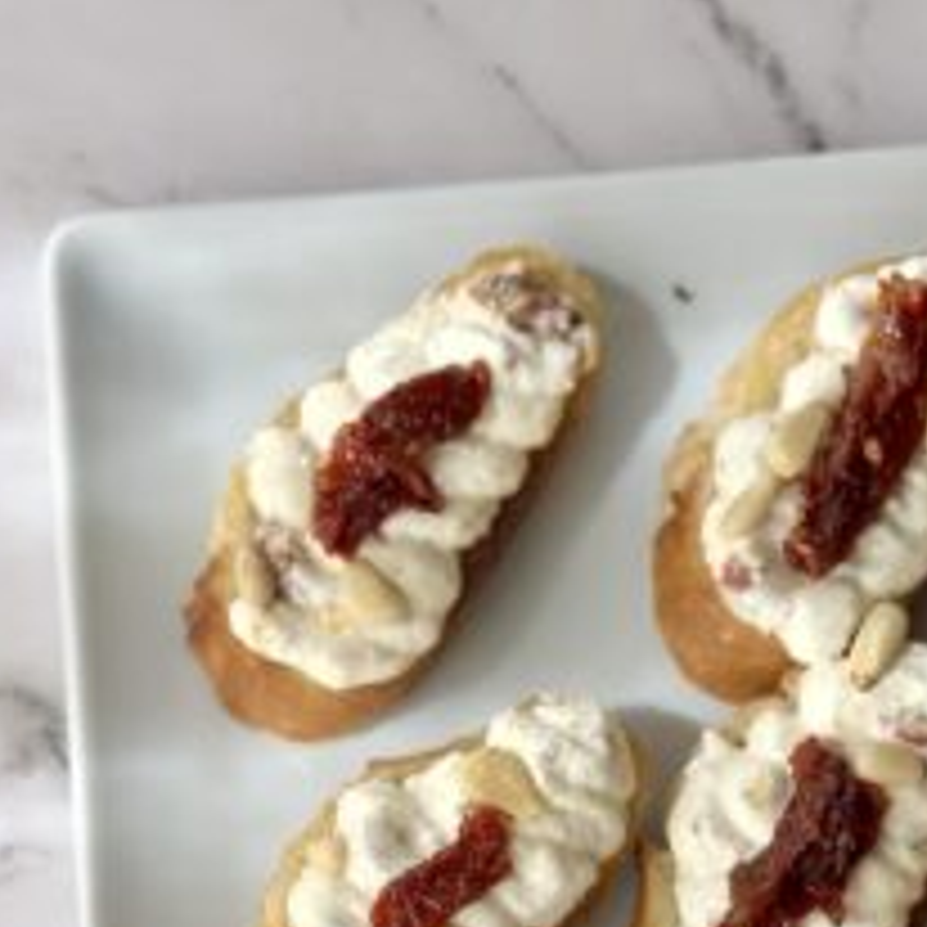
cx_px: 713
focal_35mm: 103
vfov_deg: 16.5
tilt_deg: -81.0
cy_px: 968
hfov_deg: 16.8
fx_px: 3121
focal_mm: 6.86
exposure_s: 1/1157
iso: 80
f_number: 1.78
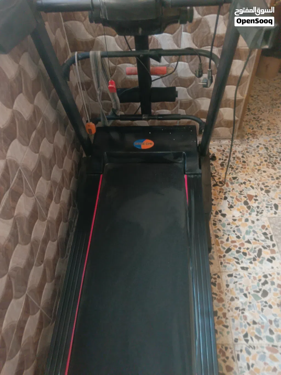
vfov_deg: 71.6
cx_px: 140
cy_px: 188
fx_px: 260
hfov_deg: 56.8
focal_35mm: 24
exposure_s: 1/25
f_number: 1.6
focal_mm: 4.09
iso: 561
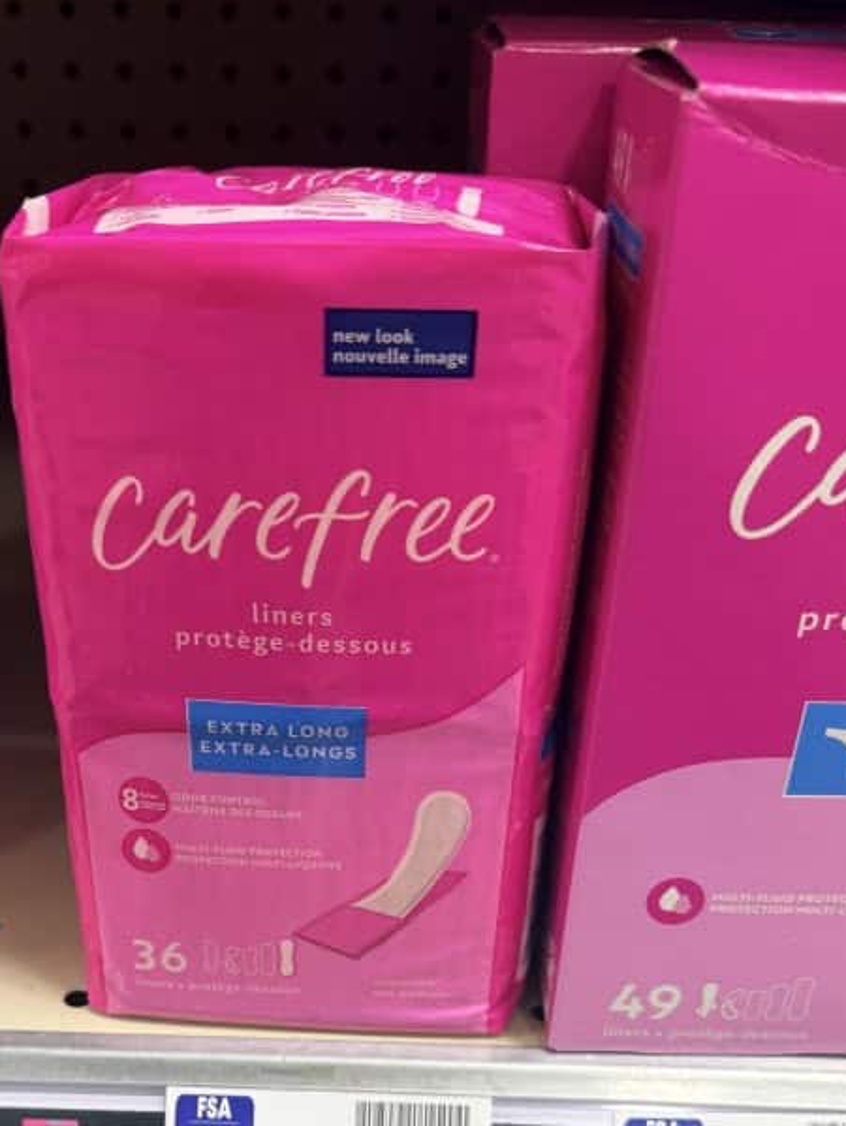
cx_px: 346
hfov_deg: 35.1
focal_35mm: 41
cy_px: 946
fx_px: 1335
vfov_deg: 43.0
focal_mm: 6.8
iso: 125
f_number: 1.8
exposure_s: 1/60
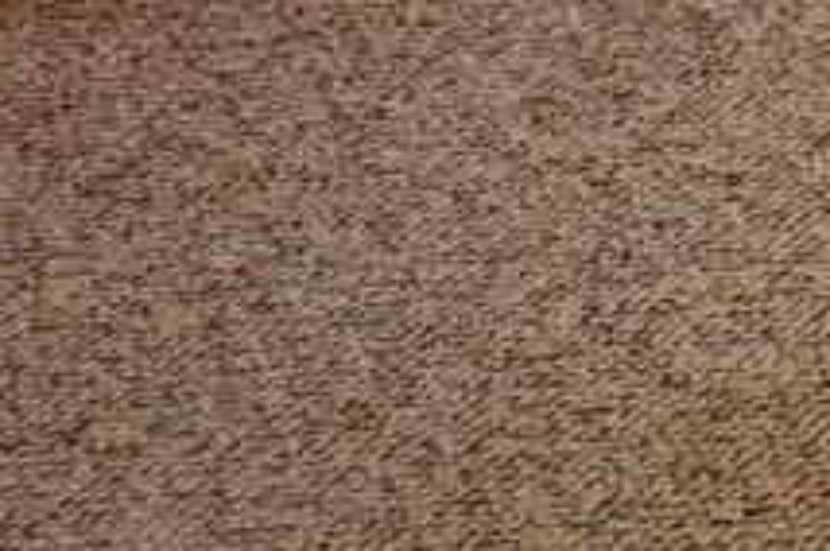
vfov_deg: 6.1
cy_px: -1618
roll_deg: +0.2
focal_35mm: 187
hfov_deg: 9.4
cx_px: 2195
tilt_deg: -8.4
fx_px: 4305
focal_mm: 6.76
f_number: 1.78
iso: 250
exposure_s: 1/60
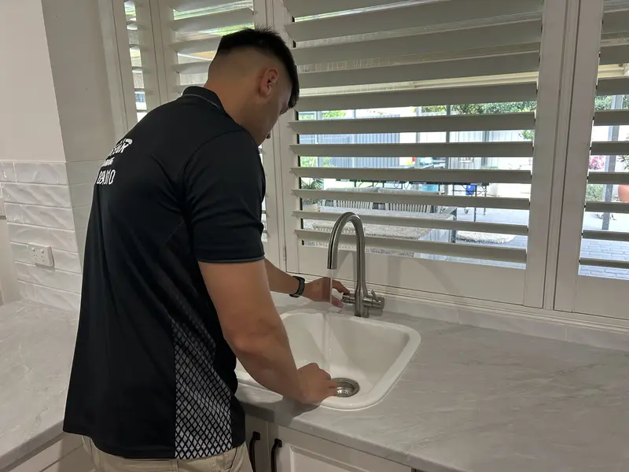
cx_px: 314
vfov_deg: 53.1
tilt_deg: -13.3
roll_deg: +1.9
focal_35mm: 26
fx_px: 472
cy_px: 236
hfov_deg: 67.3
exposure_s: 1/100
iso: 100
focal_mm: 5.7
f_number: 1.5
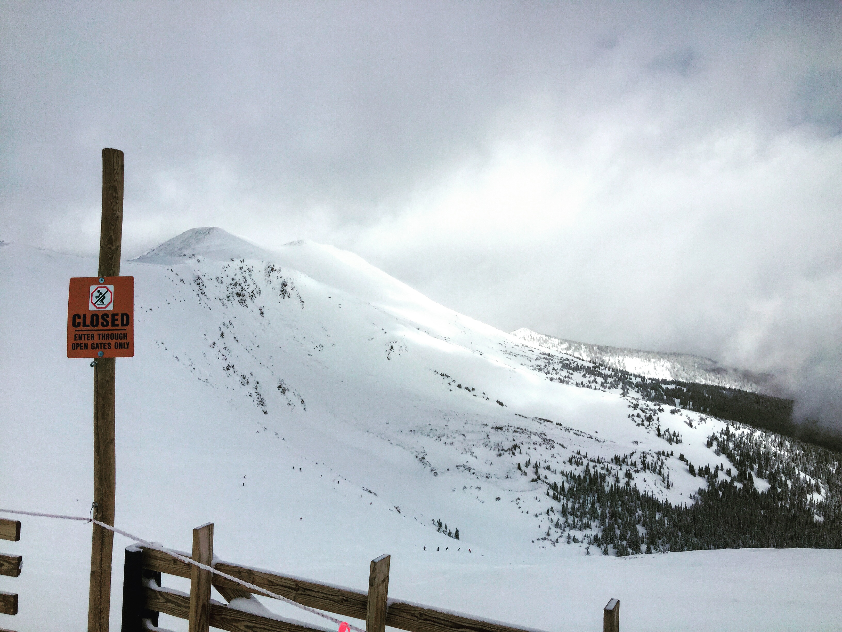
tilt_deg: +0.4
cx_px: 421
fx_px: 705
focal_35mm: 29
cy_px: 316
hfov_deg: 61.7
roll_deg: -0.4
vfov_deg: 48.2
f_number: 2.2
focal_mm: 4.15
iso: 32
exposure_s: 1/7937
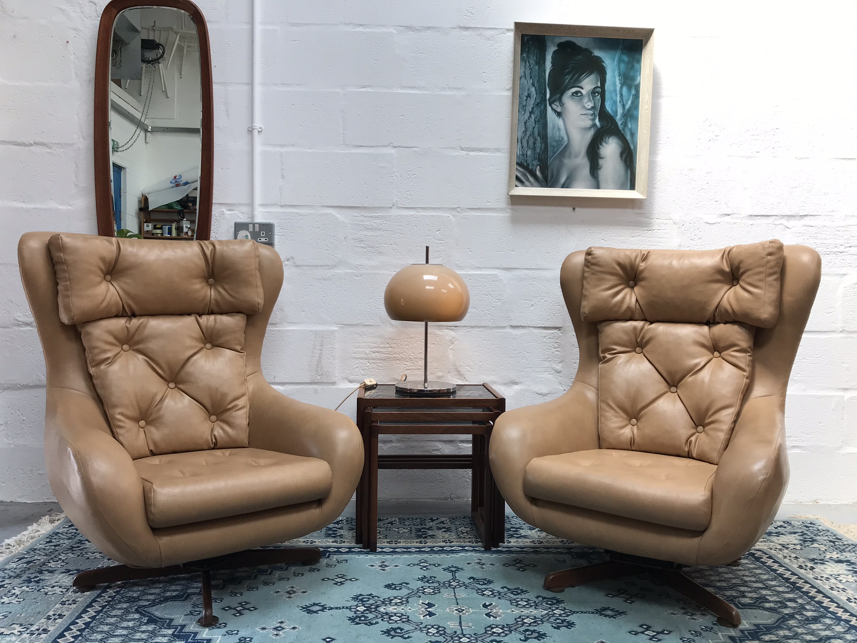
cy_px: 322
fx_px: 693
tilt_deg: -1.8
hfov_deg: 63.4
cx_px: 428
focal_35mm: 28
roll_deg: -1.7
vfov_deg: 49.7
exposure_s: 1/100
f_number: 1.8
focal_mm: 3.99
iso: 25
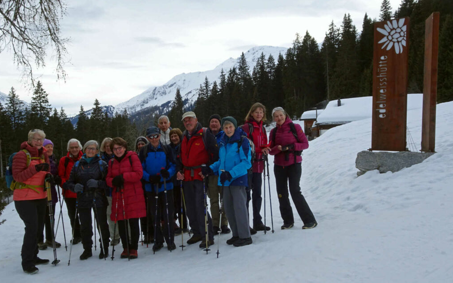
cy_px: 129
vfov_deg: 39.4
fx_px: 395
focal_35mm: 32
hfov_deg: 59.7
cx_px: 226
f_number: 3.5
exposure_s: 1/640
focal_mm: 5.09
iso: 80
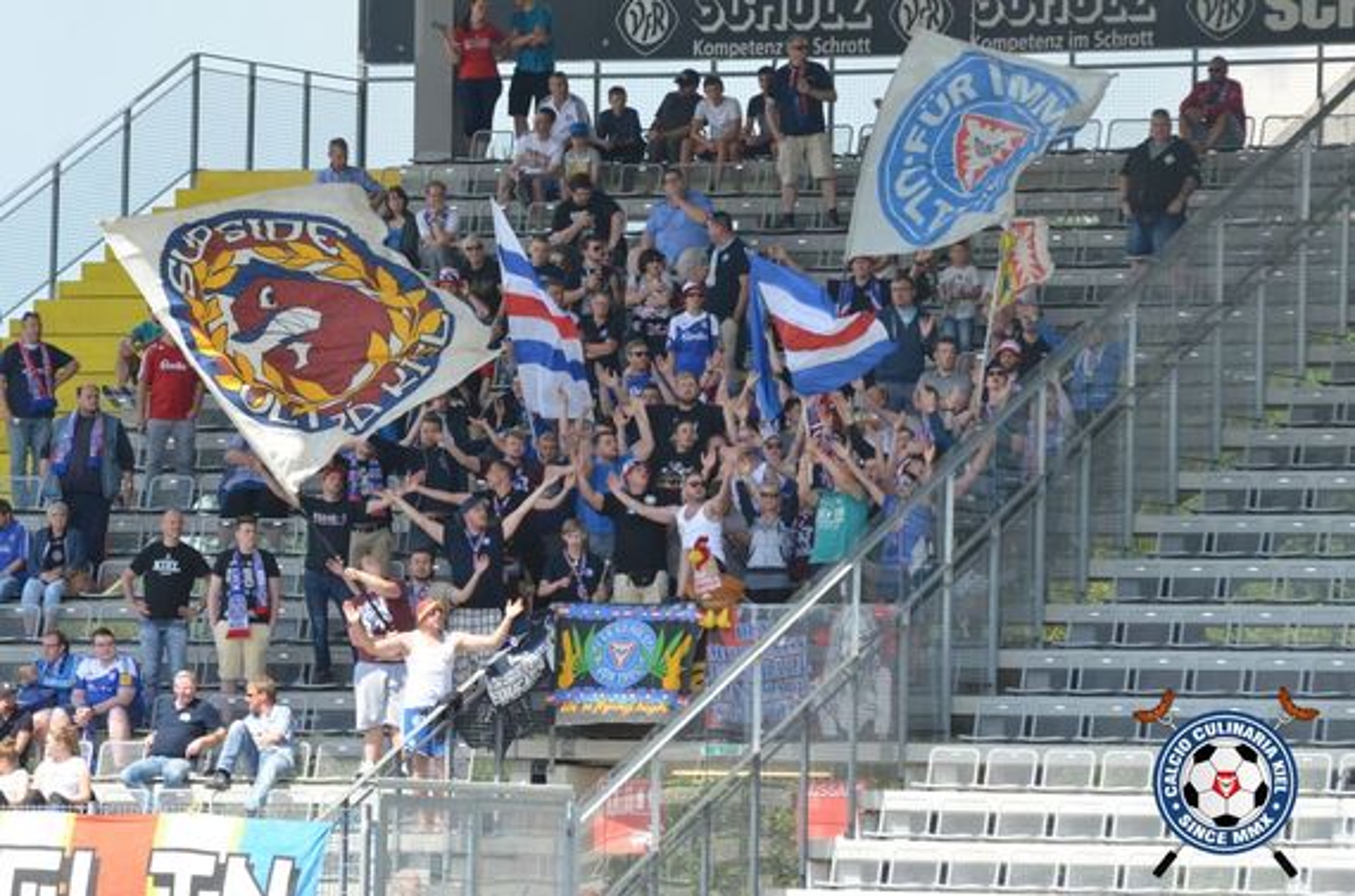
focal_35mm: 300
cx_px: 678
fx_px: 11263
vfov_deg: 4.6
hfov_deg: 6.9
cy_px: 448
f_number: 9
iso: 2000
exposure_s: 1/2500
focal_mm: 200
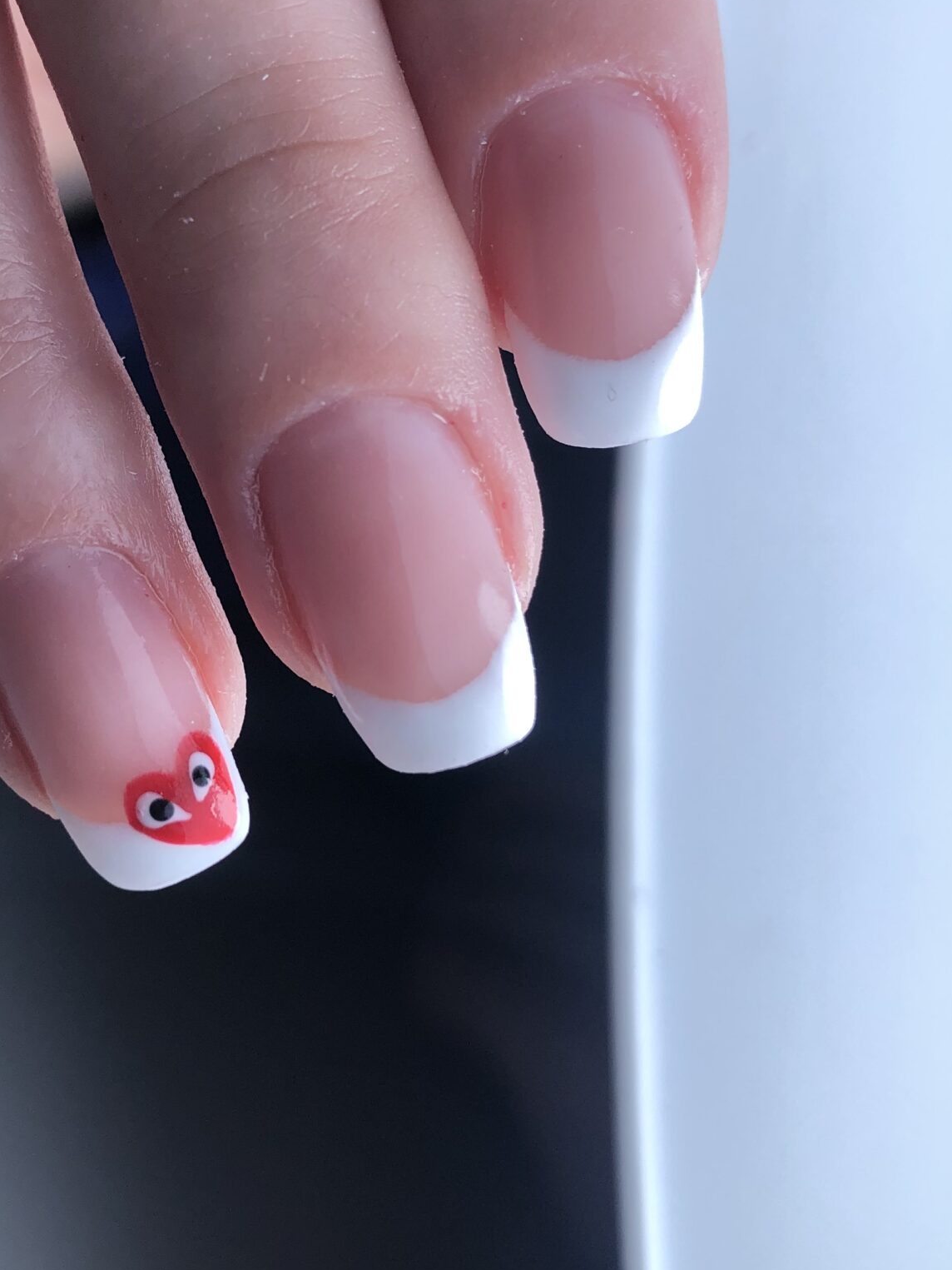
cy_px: 567
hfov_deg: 30.0
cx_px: 159
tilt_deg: -24.9
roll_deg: -38.5
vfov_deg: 40.4
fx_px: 1723
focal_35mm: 47
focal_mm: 3.99
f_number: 1.8
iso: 20
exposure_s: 1/676
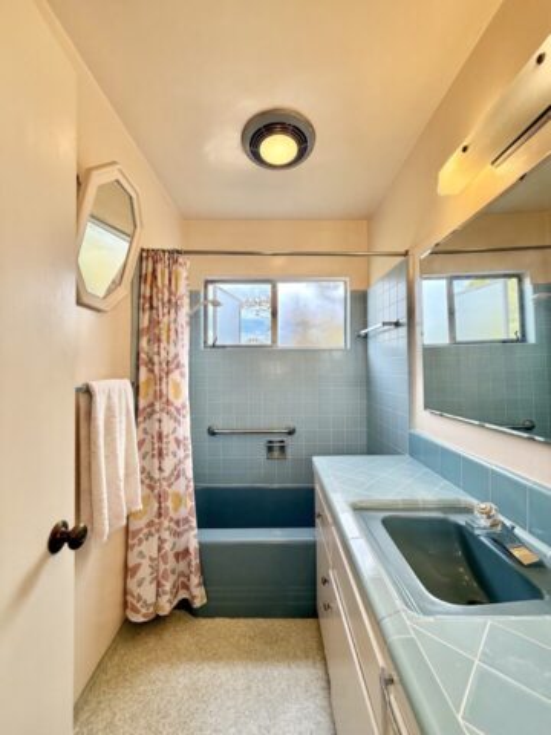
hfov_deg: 85.7
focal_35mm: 14
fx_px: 297
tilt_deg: +1.2
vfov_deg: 102.1
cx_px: 276
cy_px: 368
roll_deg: +0.2
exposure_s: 1/156
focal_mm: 2.22
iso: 64
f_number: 2.2
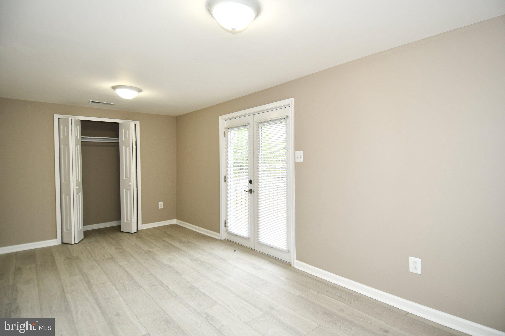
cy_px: 168
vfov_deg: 67.4
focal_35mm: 18
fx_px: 252
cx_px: 252
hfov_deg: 90.0
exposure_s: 1/60
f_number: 4
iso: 200
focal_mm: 12
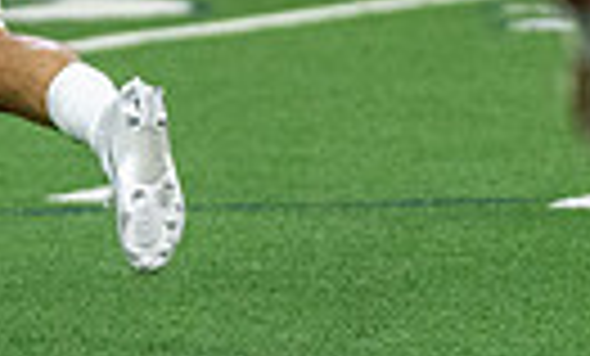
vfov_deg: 1.1
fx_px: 18757
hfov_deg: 1.8
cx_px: -236
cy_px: -271
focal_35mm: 1178
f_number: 2.8
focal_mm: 200
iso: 4000
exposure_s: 1/1250
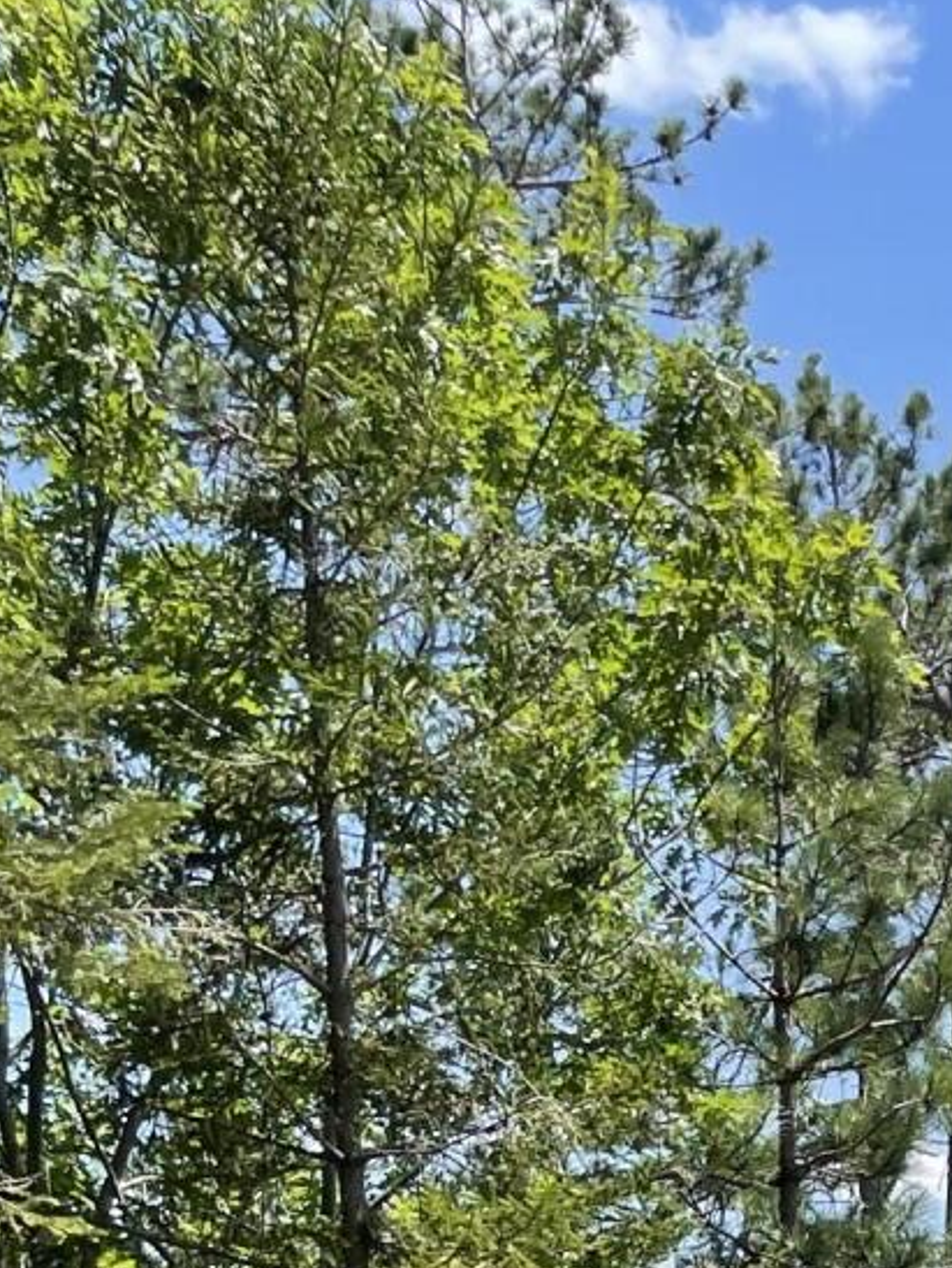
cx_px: 1568
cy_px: 2267
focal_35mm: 95
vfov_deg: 17.1
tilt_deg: -10.0
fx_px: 3479
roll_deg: -0.2
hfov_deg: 14.2
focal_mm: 4.2
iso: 32
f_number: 1.6
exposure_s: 1/1984
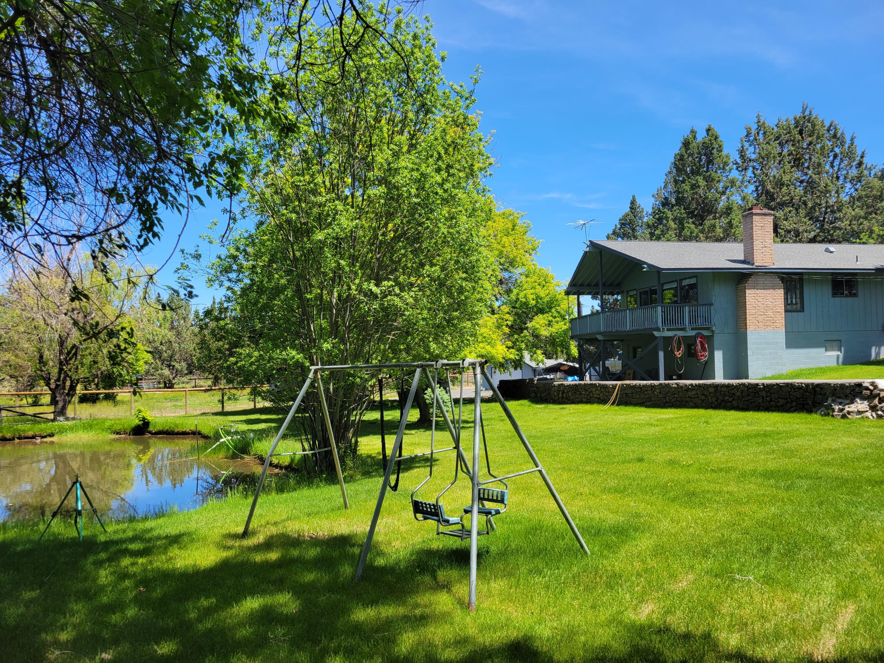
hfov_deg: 67.3
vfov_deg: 53.1
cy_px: 332
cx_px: 442
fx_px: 664
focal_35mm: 26
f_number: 1.8
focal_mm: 5.4
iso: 40
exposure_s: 1/1248
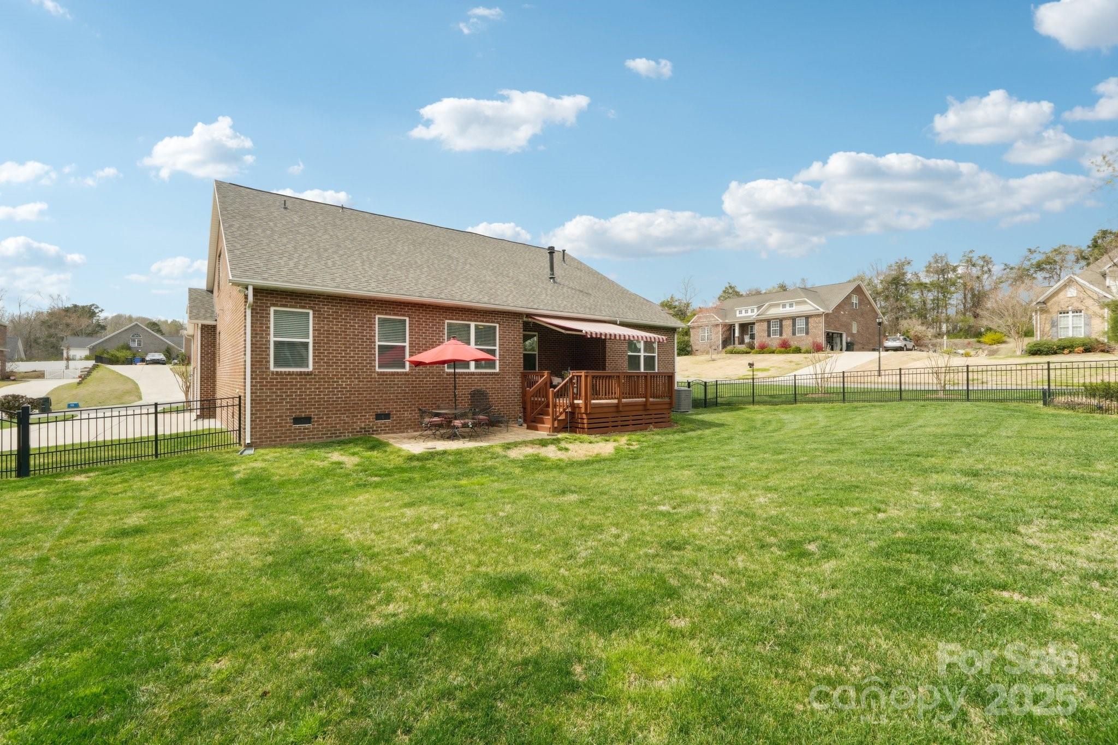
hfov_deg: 100.4
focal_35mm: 15
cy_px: 372
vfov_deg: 77.3
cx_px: 559
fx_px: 466
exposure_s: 1/90
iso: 100
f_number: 8
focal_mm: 10
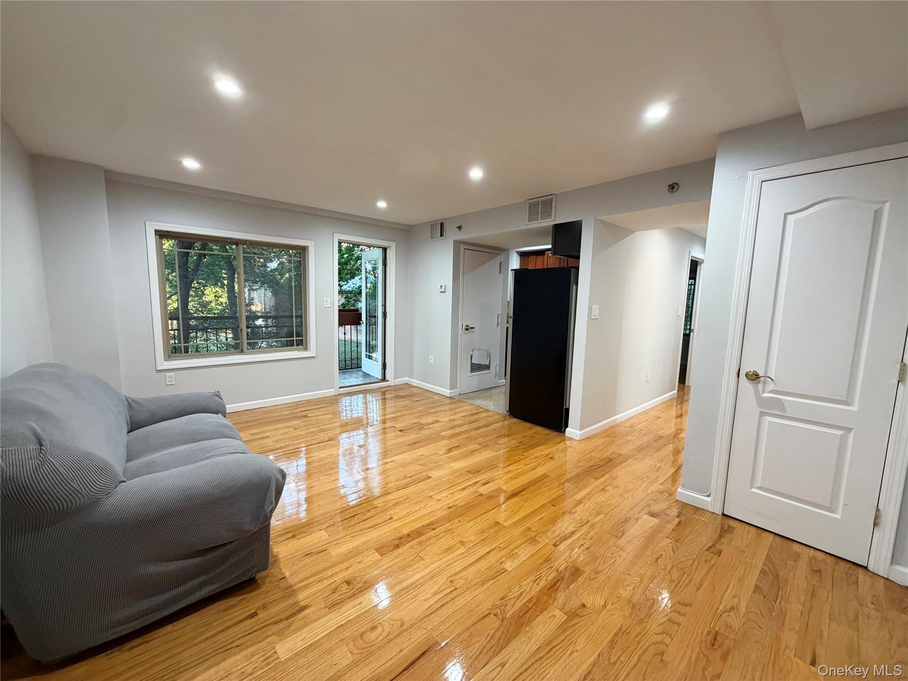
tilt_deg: -6.3
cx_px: 454
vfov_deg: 85.7
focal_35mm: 14
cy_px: 340
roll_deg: -1.1
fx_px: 367
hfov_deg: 102.1
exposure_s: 1/60
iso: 320
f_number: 2.2
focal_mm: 2.22
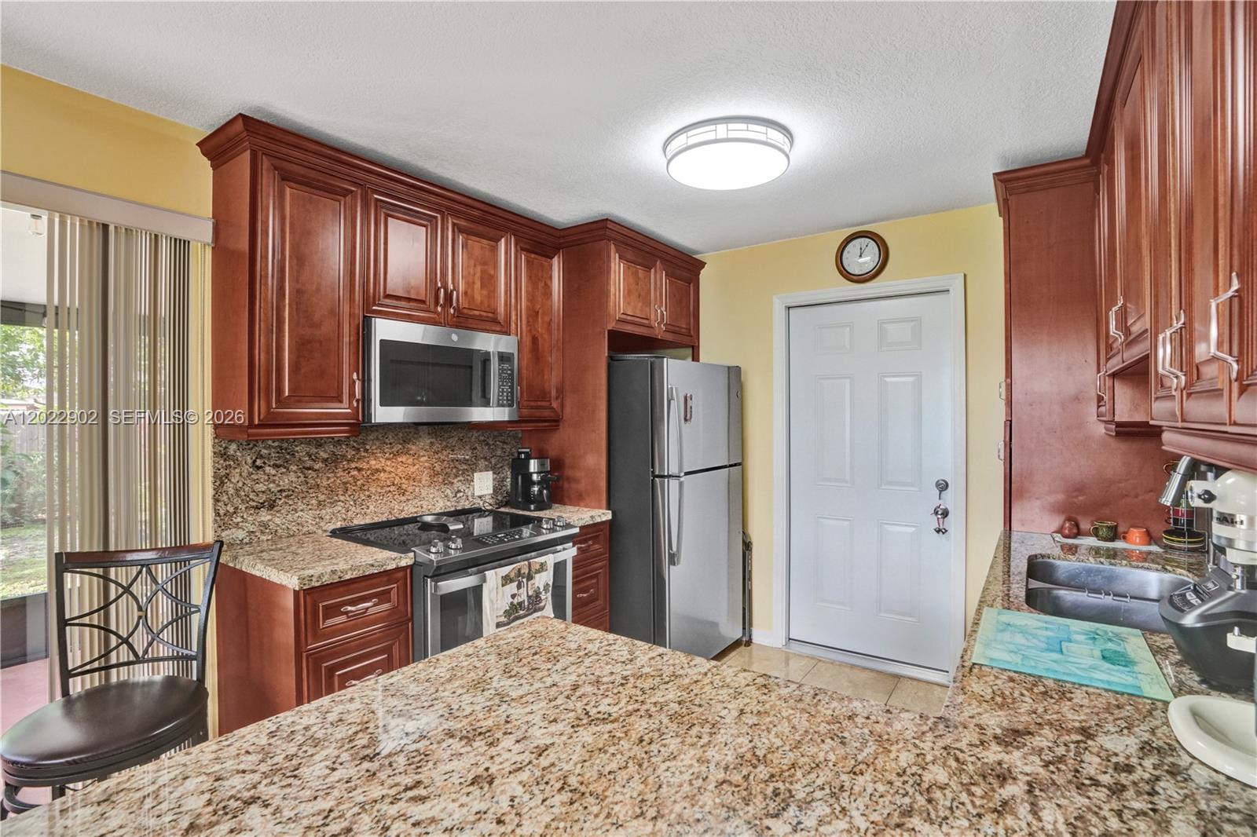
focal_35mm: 16
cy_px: 418
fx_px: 559
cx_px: 628
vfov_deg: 73.7
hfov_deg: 96.7
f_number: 8
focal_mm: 16
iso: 1600
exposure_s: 1/250
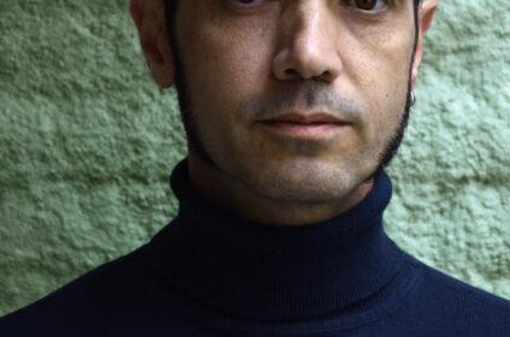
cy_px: 60
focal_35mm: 262
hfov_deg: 7.9
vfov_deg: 5.2
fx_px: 3699
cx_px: 285
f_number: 5.6
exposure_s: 1/50
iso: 1000
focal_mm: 105
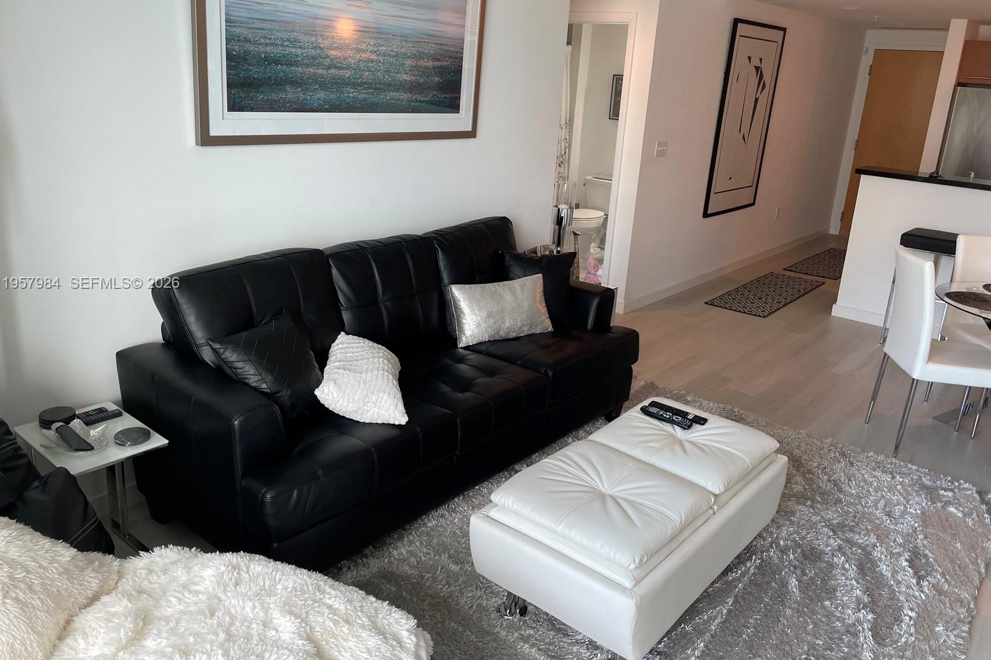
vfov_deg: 46.3
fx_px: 771
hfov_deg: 65.5
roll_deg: -3.9
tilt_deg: -16.5
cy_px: 284
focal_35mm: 28
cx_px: 493
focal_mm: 4.2
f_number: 1.6
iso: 80
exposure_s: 1/120
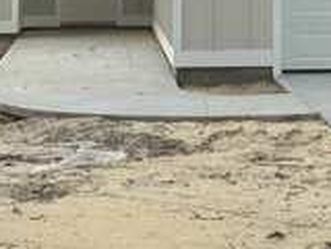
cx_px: 292
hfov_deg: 16.2
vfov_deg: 12.0
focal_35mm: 120
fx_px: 1147
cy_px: -87
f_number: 1.78
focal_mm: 6.86
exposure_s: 1/3472
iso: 80
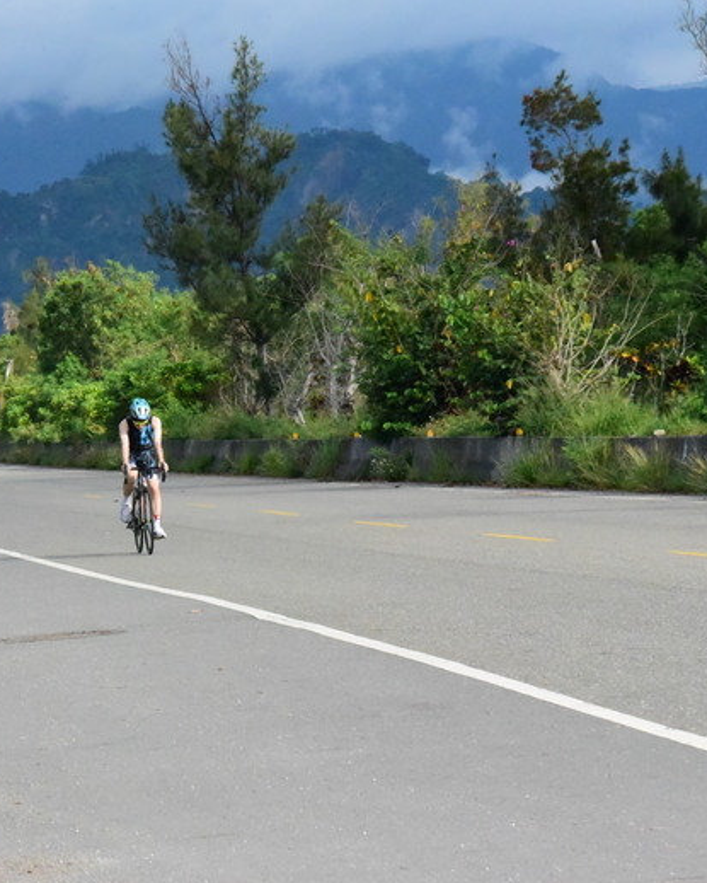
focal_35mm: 212
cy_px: 441
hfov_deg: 7.3
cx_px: 148
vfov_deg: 9.1
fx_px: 5540
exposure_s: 1/4000
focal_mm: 150
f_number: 20
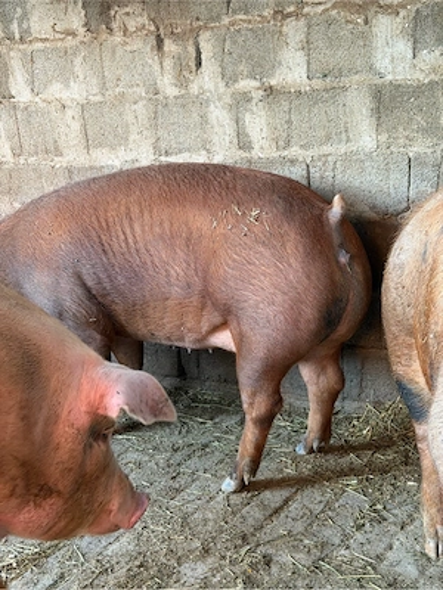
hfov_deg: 30.3
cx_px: 222
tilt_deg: -14.8
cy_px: 295
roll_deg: +3.8
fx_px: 819
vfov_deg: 39.7
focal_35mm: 48
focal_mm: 6.76
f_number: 1.78
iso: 250
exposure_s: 1/52
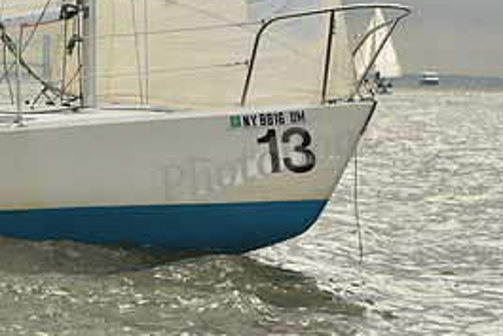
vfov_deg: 5.4
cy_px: 83
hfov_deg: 8.1
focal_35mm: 254
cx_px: 63
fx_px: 3551
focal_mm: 116
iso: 320
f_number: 8
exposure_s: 1/1250
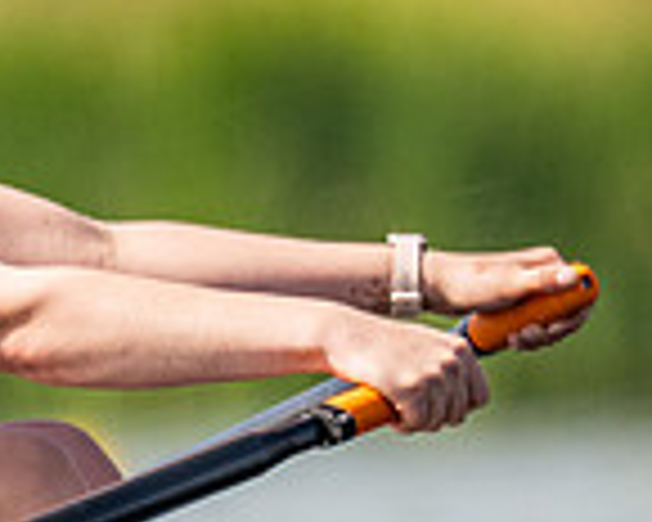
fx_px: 64991
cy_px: 310
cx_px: -337
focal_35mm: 3368
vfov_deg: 0.5
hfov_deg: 0.6
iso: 180
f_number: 4
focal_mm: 600
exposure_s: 1/2500
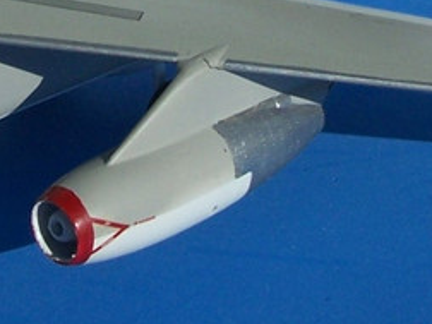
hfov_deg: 12.3
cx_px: 131
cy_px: -74
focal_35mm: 161
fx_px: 2009
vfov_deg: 9.1
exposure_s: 1/1500
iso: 80
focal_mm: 6.3
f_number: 5.6
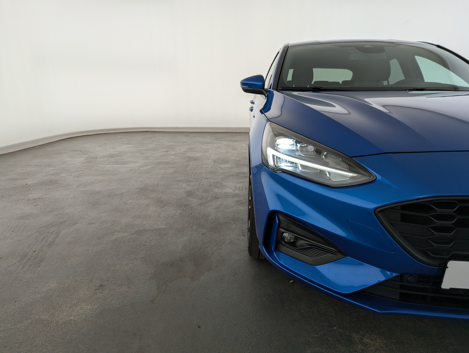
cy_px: 176
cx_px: 234
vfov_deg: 56.9
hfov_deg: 71.5
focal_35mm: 24
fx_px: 326
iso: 39
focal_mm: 6.81
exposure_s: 1/351
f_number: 1.85
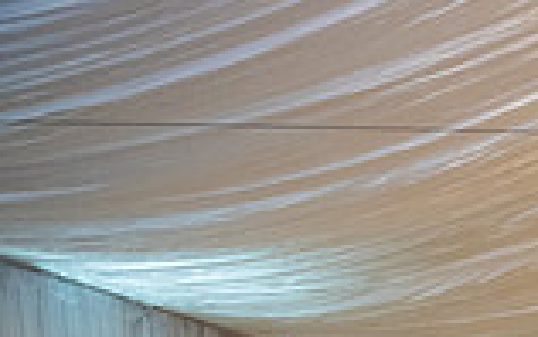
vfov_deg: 13.3
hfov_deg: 18.3
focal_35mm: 90
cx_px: 960
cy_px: 577
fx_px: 1321
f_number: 3.2
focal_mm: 24
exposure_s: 1/125
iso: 1600
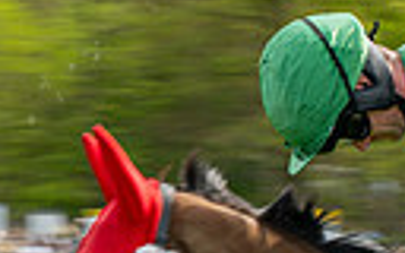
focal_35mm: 400
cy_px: 518
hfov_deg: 5.2
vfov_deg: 3.3
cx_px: 511
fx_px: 4415
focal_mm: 70
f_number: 9
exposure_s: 1/160
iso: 100
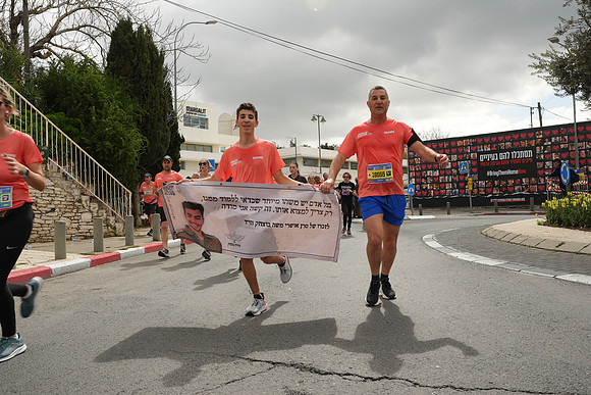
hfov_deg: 61.9
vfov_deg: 43.6
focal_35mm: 30
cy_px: 198
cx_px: 296
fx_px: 493
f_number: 9
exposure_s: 1/200
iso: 125
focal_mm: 20
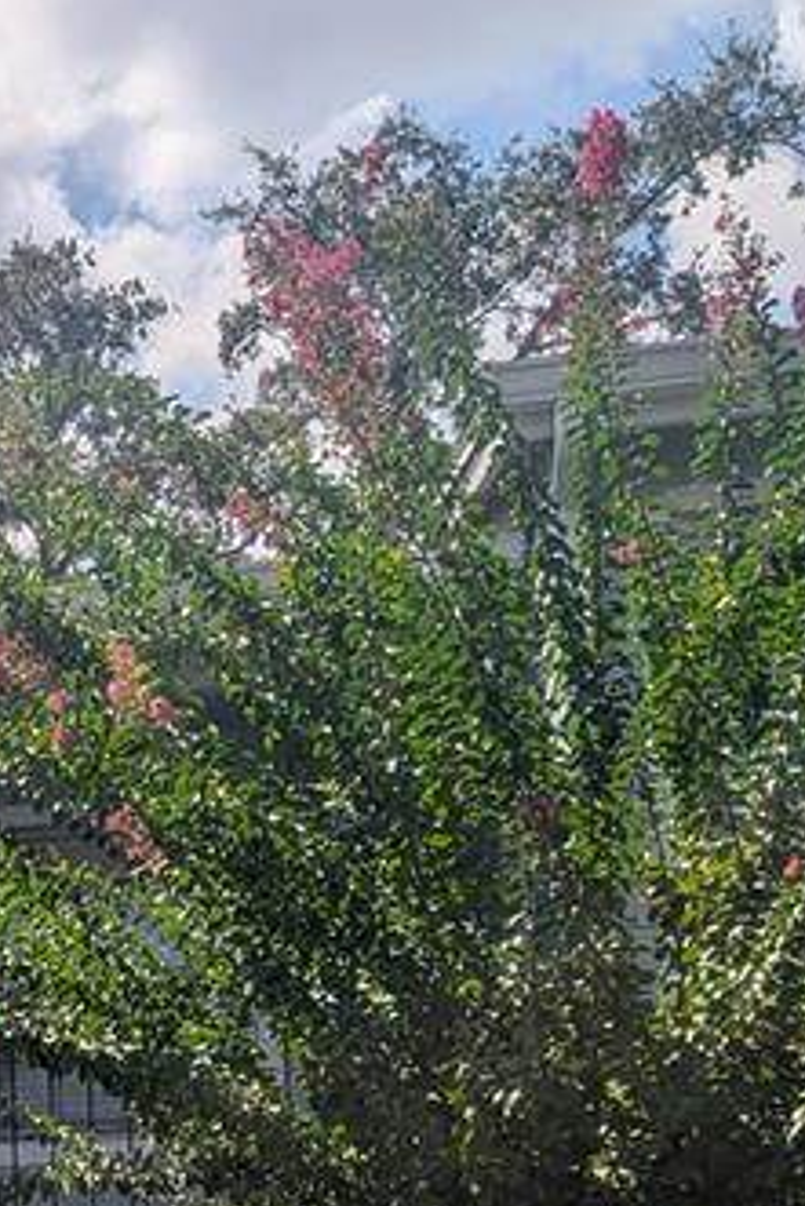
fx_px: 2580
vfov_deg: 24.8
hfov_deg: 16.2
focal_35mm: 77
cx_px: -401
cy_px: 1264
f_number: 1.68
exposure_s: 1/1764
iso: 20
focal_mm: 6.9
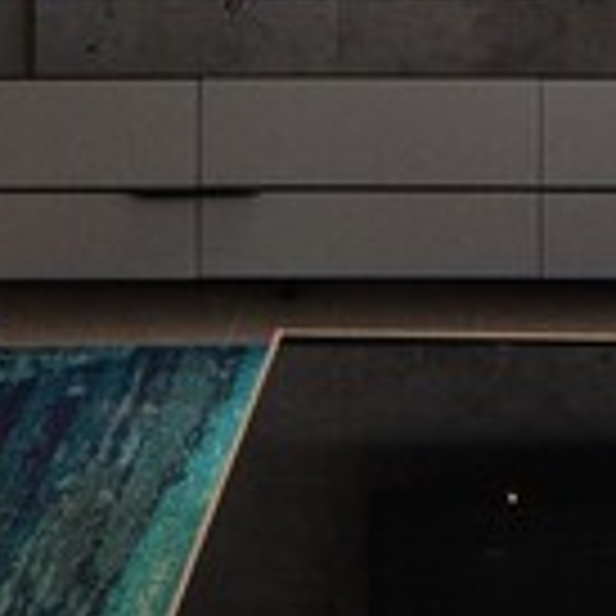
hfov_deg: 22.1
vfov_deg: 17.7
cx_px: 585
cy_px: -531
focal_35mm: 76
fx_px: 1530
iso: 640
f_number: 4.5
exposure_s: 1/60
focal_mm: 8
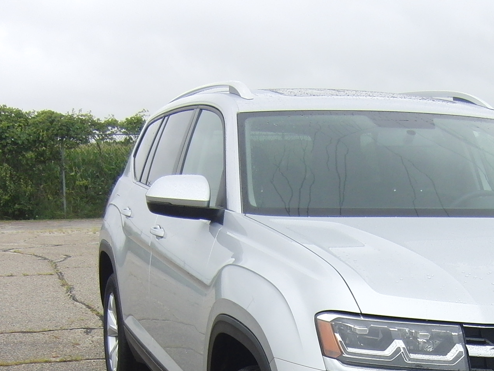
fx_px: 985
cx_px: 342
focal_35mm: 69
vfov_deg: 19.9
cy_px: 457
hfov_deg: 27.9
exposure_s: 1/400
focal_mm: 4.3
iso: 100
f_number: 3.2
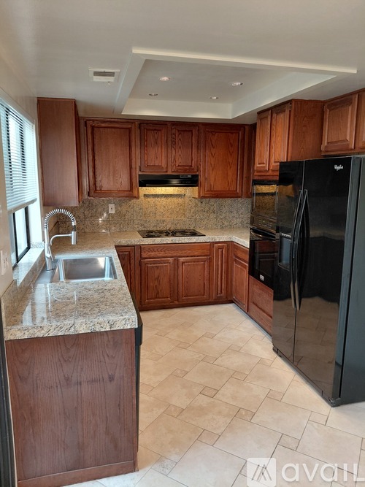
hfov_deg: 54.9
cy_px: 244
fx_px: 352
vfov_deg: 69.4
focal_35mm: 25
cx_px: 182
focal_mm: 4.69
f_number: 1.8
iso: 250
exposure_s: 1/60
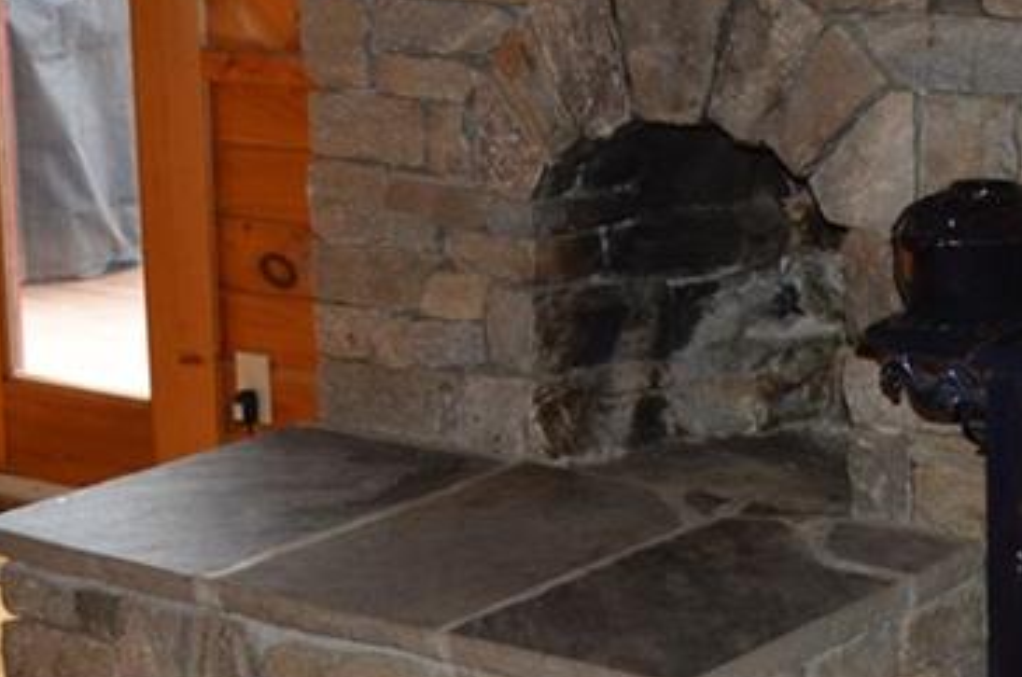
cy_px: 62
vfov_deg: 13.4
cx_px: 689
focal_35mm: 101
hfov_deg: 20.2
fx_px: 2862
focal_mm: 24
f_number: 4
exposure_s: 1/80
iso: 400
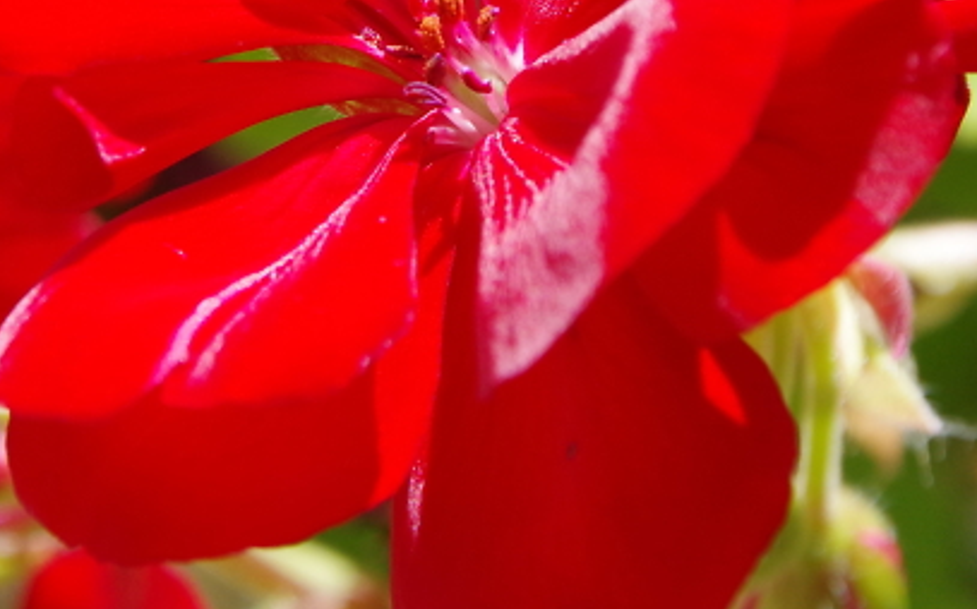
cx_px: 442
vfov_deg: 2.8
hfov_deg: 4.5
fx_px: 12456
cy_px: 46
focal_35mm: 468
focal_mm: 125
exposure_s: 1/640
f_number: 10
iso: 800
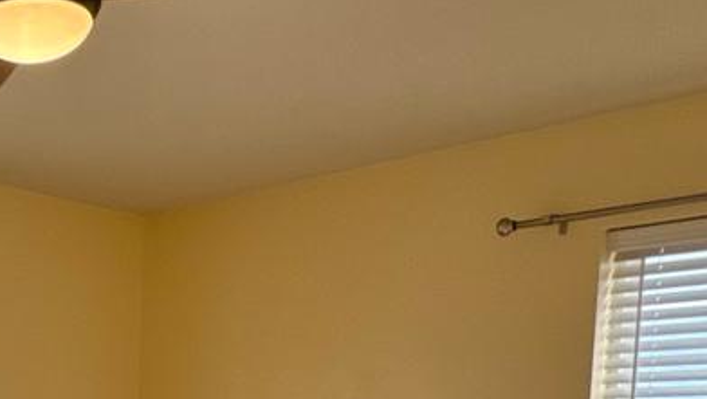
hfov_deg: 31.2
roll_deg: -1.9
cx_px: -144
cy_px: 536
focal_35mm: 56
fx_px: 1050
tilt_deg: -4.0
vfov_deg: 19.6
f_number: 2.2
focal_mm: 2.22
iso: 40
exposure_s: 1/253
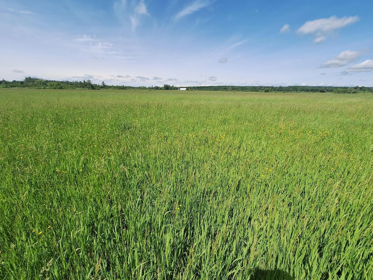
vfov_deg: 89.9
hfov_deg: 106.2
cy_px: 140
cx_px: 186
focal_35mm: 13
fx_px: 140
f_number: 2.2
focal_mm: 1.74
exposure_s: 1/1437
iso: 40
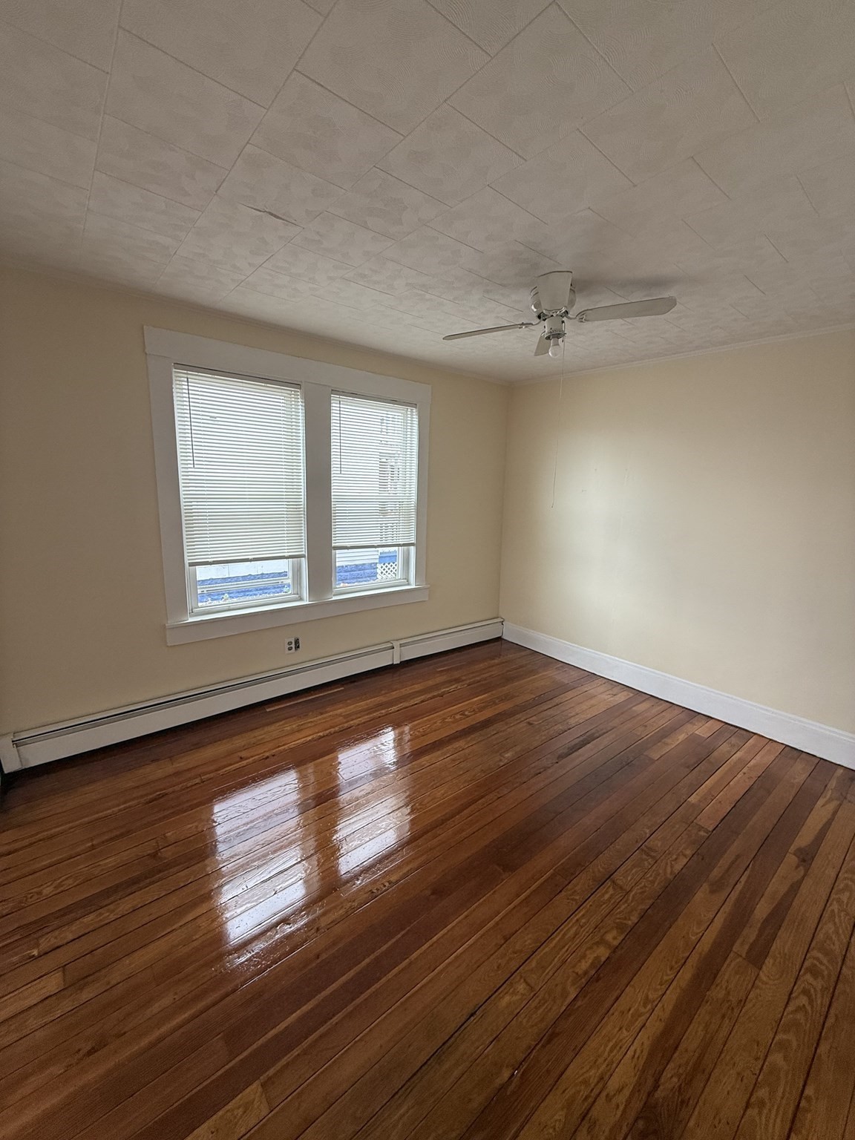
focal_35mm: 14
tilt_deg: -9.4
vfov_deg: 102.1
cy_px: 570
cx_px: 428
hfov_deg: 85.7
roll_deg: -0.4
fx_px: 461
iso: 100
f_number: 2.2
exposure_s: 1/99
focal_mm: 2.22
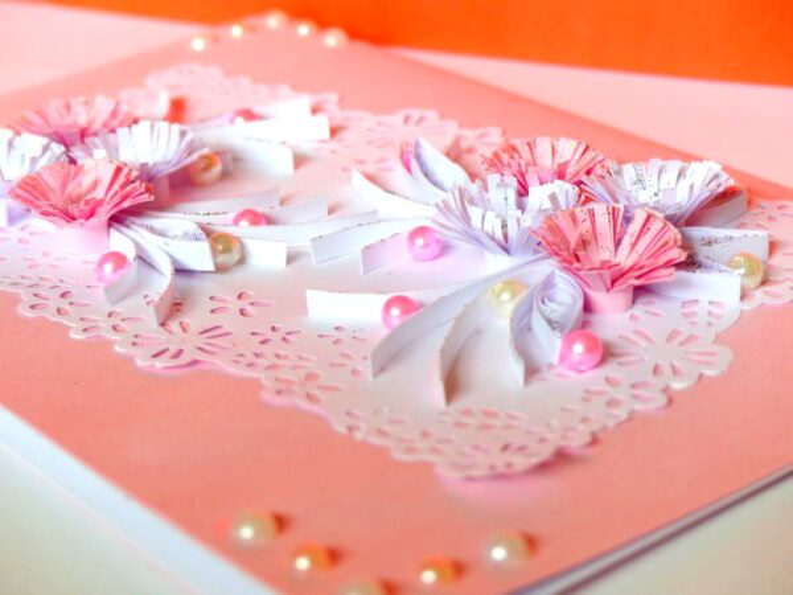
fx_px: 1970
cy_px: 298
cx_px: 396
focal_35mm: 86
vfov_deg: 17.2
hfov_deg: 22.8
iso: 160
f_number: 2.8
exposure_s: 1/60
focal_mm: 15.5
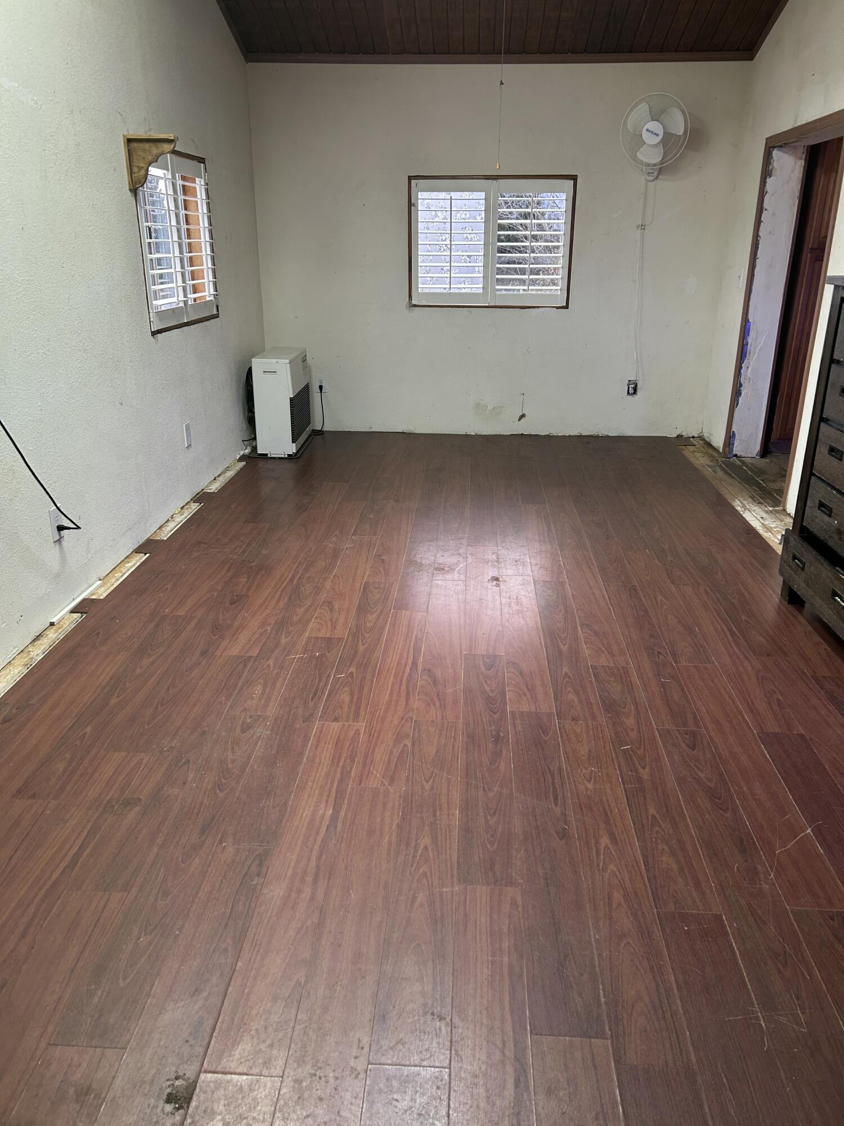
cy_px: 563
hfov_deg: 53.1
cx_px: 422
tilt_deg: -20.9
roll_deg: -0.9
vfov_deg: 67.3
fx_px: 845
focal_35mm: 26
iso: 100
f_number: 1.5
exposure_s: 1/120
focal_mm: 5.7
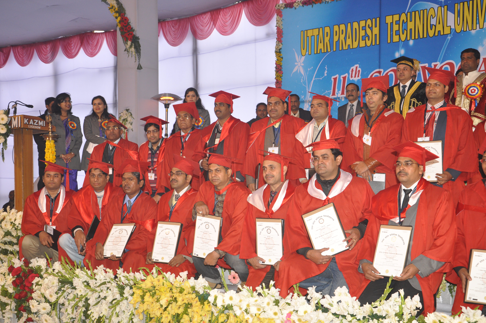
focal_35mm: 57
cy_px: 162
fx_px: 769
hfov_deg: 35.1
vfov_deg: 23.7
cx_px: 243
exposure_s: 1/100
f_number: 7.1
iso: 640
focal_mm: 38
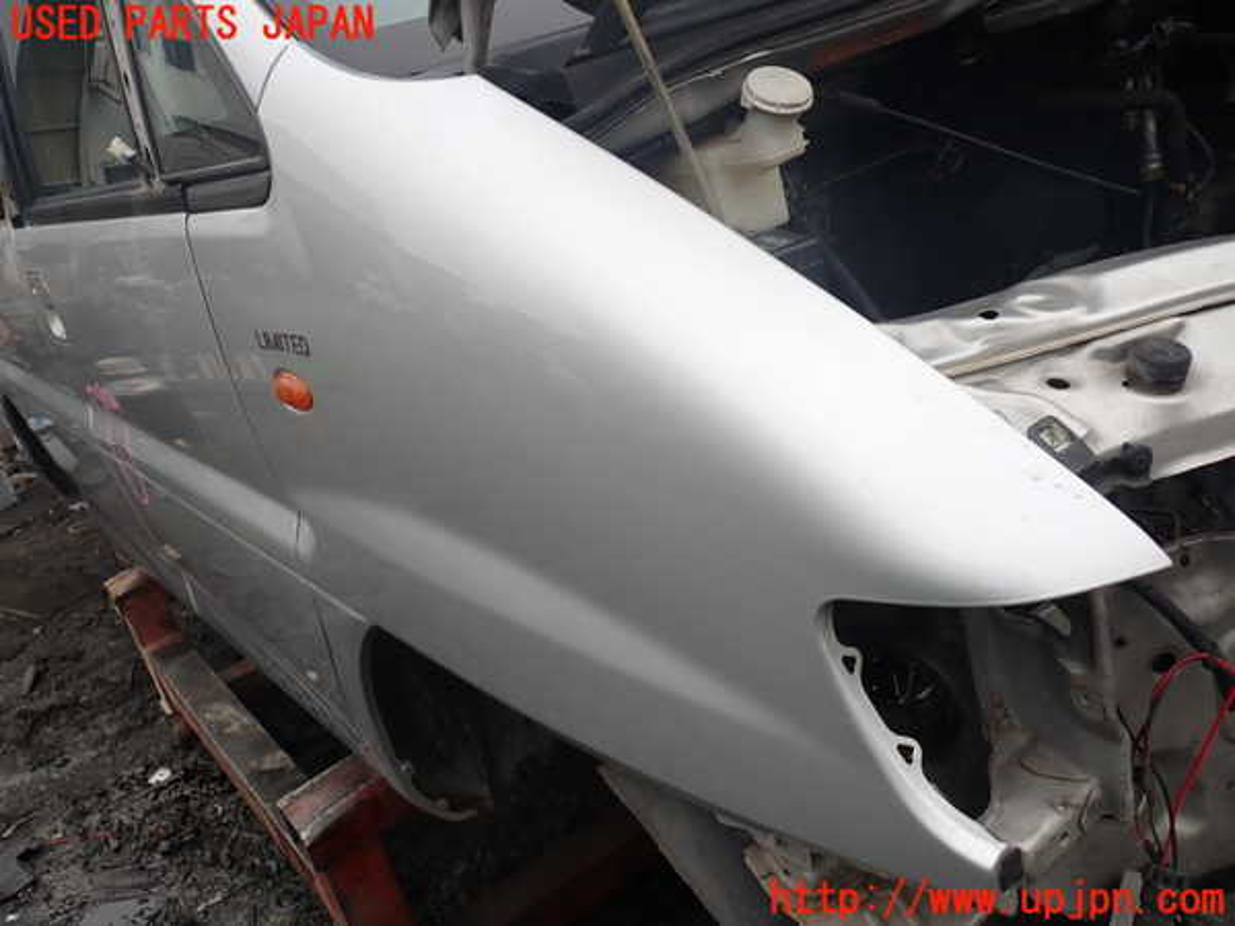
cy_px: 463
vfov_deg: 46.8
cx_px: 618
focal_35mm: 30
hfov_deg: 60.0
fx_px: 1070
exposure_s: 1/320
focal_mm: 5.4
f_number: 3.2
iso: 100
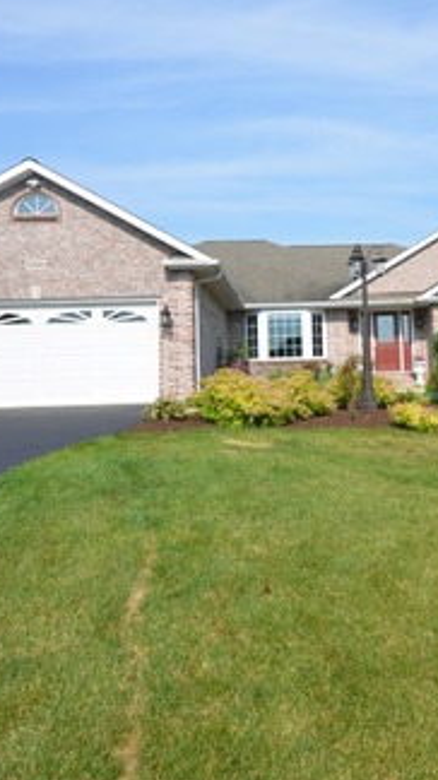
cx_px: 349
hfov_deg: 36.5
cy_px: 318
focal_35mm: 31
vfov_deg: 62.2
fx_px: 641
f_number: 8
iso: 110
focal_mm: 10
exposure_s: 1/250
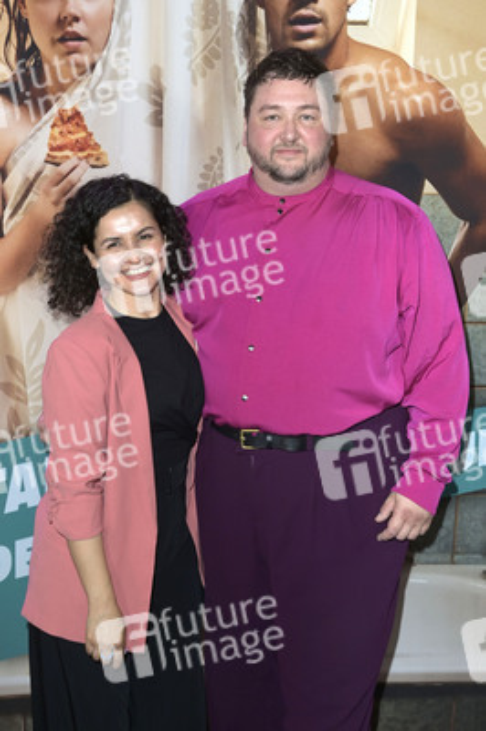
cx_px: 243
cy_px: 366
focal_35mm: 40
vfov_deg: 48.5
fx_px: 811
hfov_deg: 33.3
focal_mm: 40
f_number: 5
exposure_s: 1/125
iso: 500
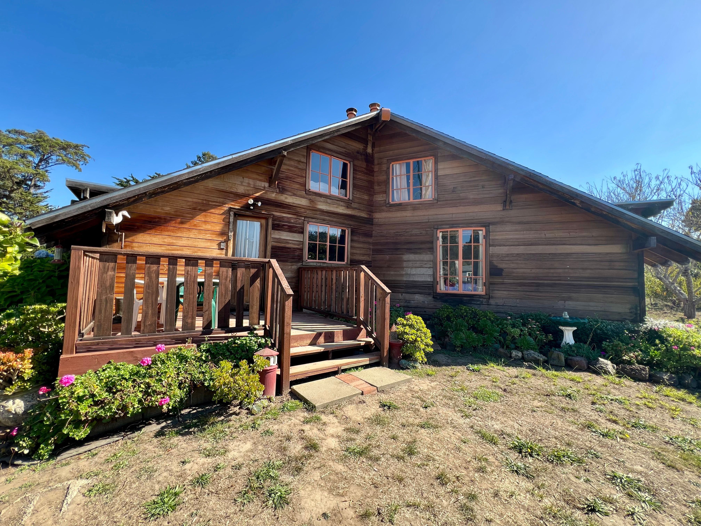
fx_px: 263
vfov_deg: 89.9
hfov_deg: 106.2
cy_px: 263
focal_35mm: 13
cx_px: 350
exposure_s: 1/236
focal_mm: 1.57
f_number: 1.8
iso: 32
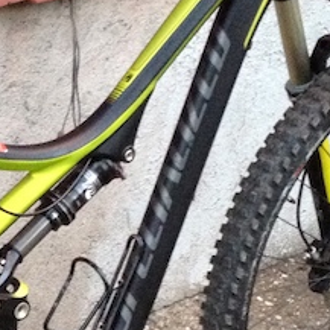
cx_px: 0
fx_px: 1575
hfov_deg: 11.8
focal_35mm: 146
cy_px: 249
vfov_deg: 11.9
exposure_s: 1/20
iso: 320
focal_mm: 4.28
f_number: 2.4
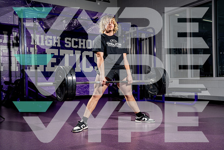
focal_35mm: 36
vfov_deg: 36.9
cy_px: 75
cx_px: 112
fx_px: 224
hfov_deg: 53.1
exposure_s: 1/250
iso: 100
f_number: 8
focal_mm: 36
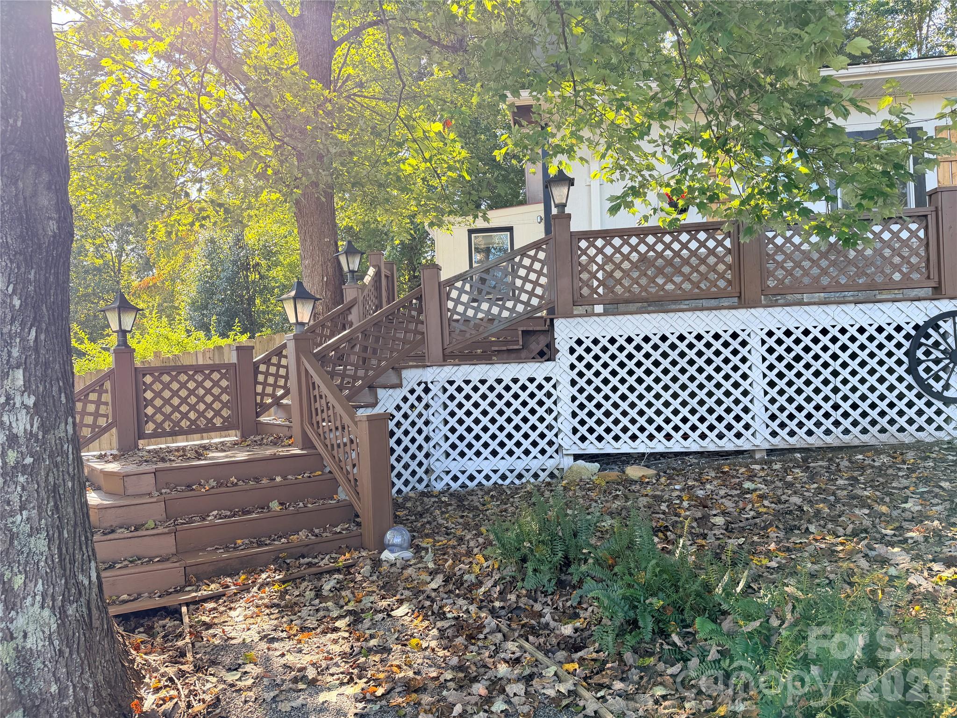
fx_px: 664
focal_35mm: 24
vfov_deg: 56.8
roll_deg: +2.5
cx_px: 478
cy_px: 359
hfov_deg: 71.6
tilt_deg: +1.1
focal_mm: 6.76
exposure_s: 1/276
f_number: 1.78
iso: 80
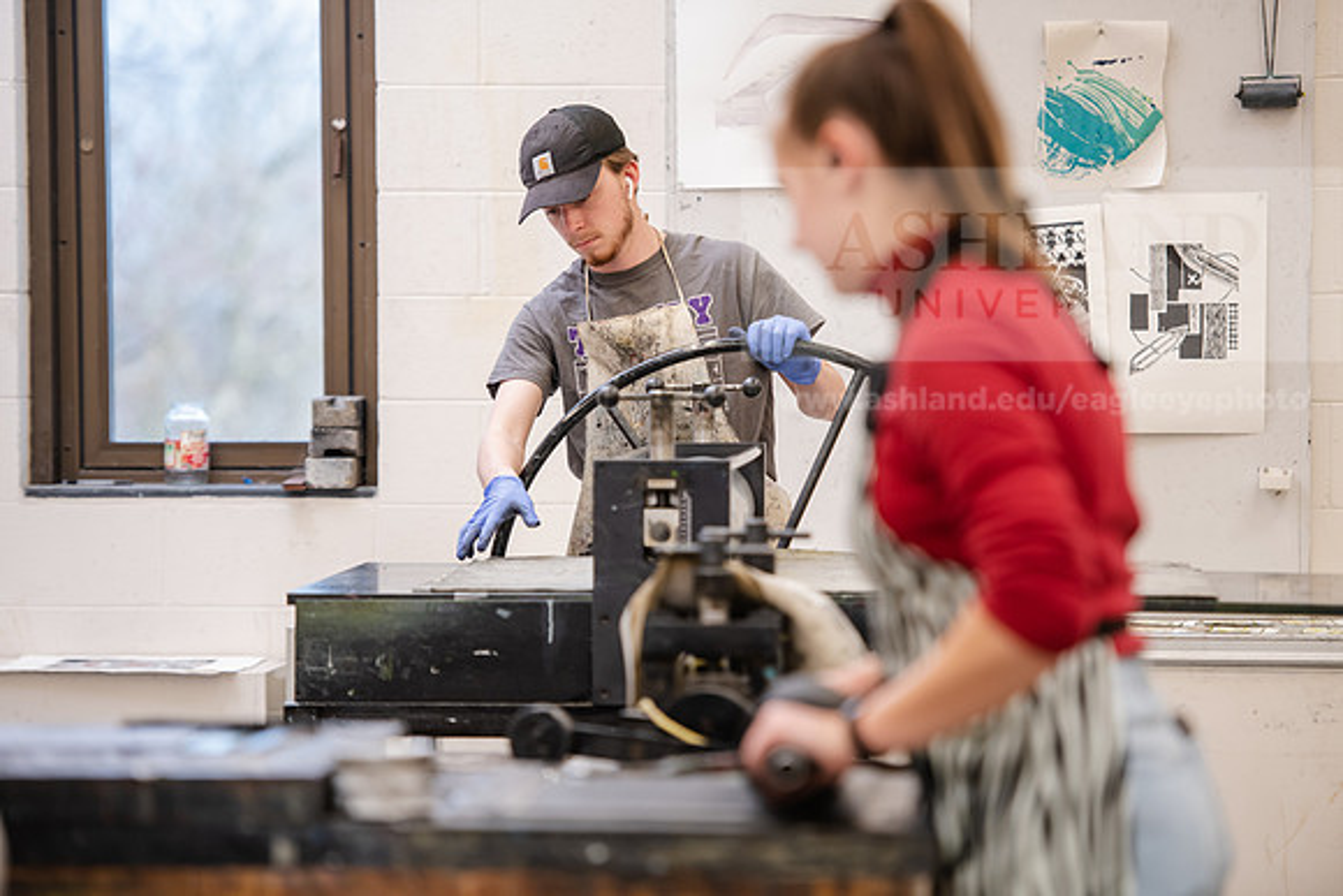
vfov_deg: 9.5
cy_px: 448
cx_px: 672
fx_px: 5410
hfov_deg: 14.2
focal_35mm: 145
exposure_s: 1/200
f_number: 3.2
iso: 640
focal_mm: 145
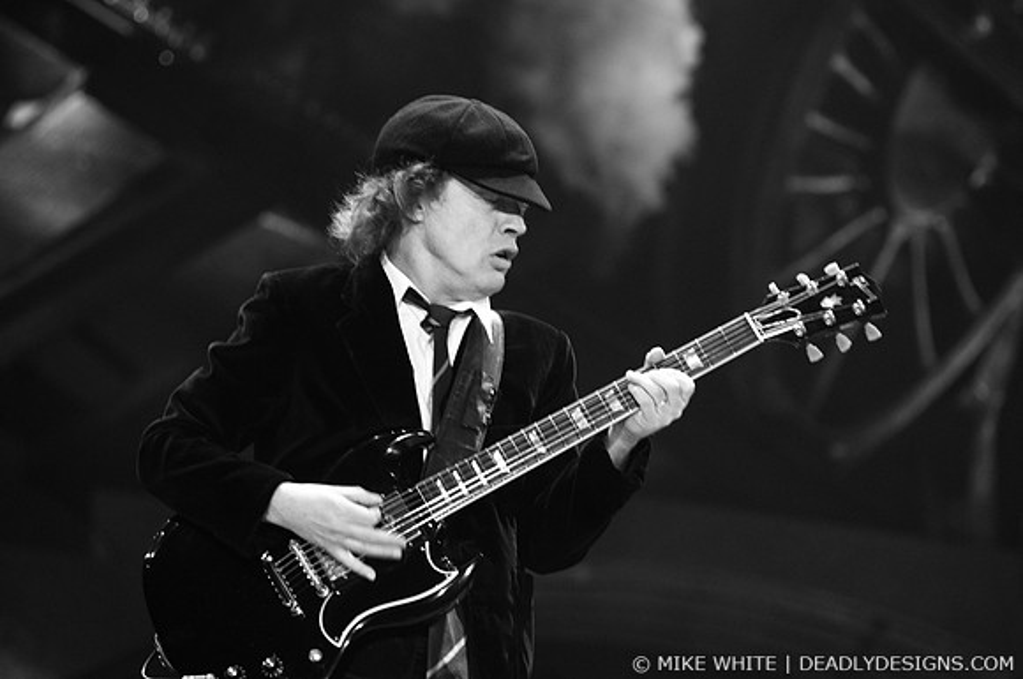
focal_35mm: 240
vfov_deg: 5.7
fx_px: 6810
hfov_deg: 8.6
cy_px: 340
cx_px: 512
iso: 800
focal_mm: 160
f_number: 4
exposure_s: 1/200
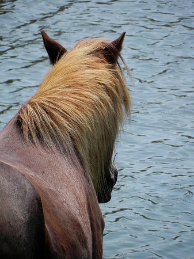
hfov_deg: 2.2
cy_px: 130
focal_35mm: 678
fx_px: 5071
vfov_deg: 2.9
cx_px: 97
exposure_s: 1/1000
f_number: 5.6
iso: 160
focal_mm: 120
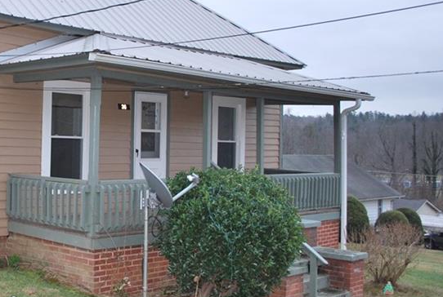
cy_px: 115
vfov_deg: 26.5
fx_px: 629
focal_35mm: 51
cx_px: 33
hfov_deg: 36.1
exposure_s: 1/100
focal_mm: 18
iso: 200
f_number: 3.5
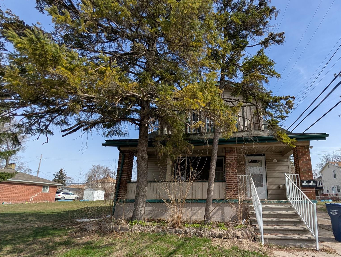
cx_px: 203
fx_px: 158
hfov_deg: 93.3
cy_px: 161
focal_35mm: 16
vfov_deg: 76.8
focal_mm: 2.02
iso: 55
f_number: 1.7
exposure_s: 1/3077
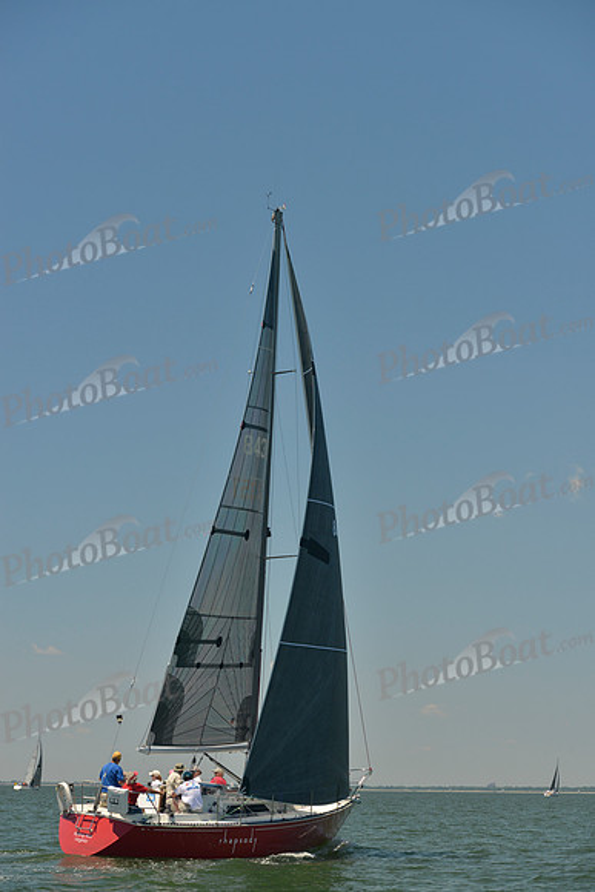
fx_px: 1734
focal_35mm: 70
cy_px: 446
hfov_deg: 19.5
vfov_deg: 28.8
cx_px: 298
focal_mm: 70
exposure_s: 1/640
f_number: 6.3
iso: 200
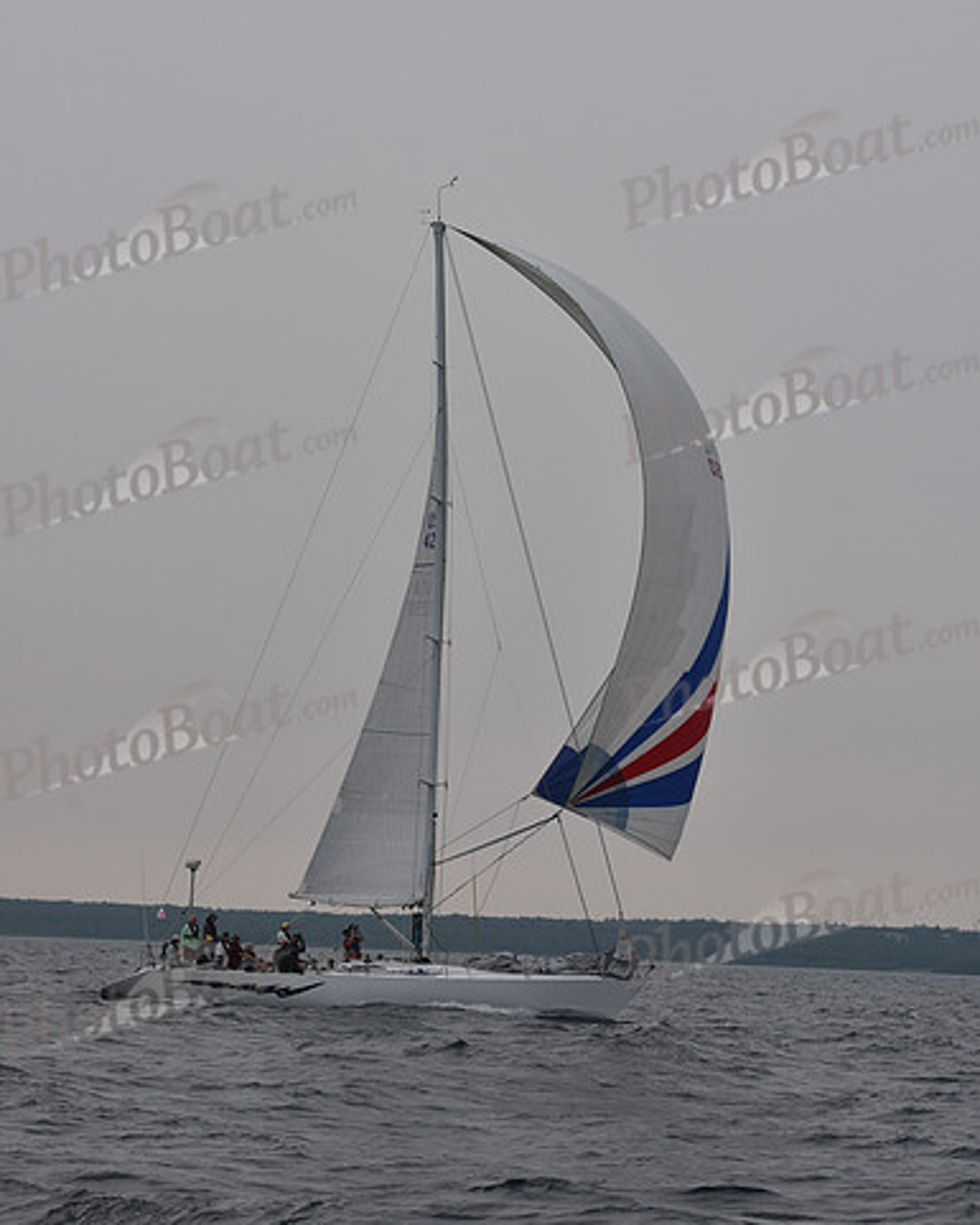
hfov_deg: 13.9
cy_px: 568
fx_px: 4023
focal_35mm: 111
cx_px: 490
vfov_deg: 17.3
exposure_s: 1/640
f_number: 6.3
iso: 250
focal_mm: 98
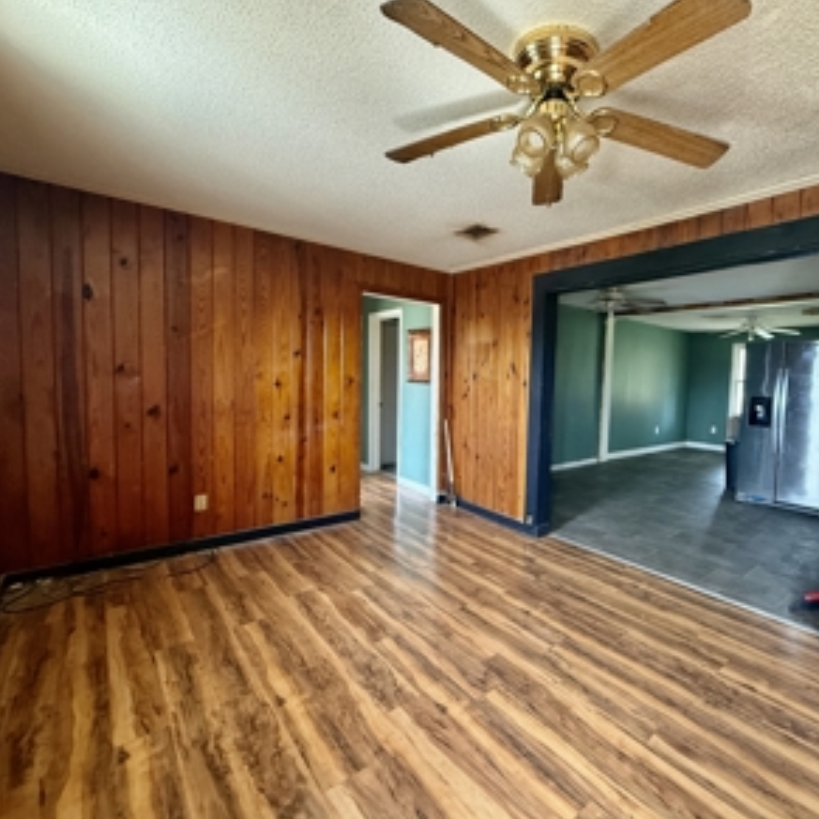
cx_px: 509
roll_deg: -2.0
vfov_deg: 84.0
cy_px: 411
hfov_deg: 82.5
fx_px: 455
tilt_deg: -3.3
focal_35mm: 17
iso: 400
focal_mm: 2.22
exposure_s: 1/60
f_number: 2.2
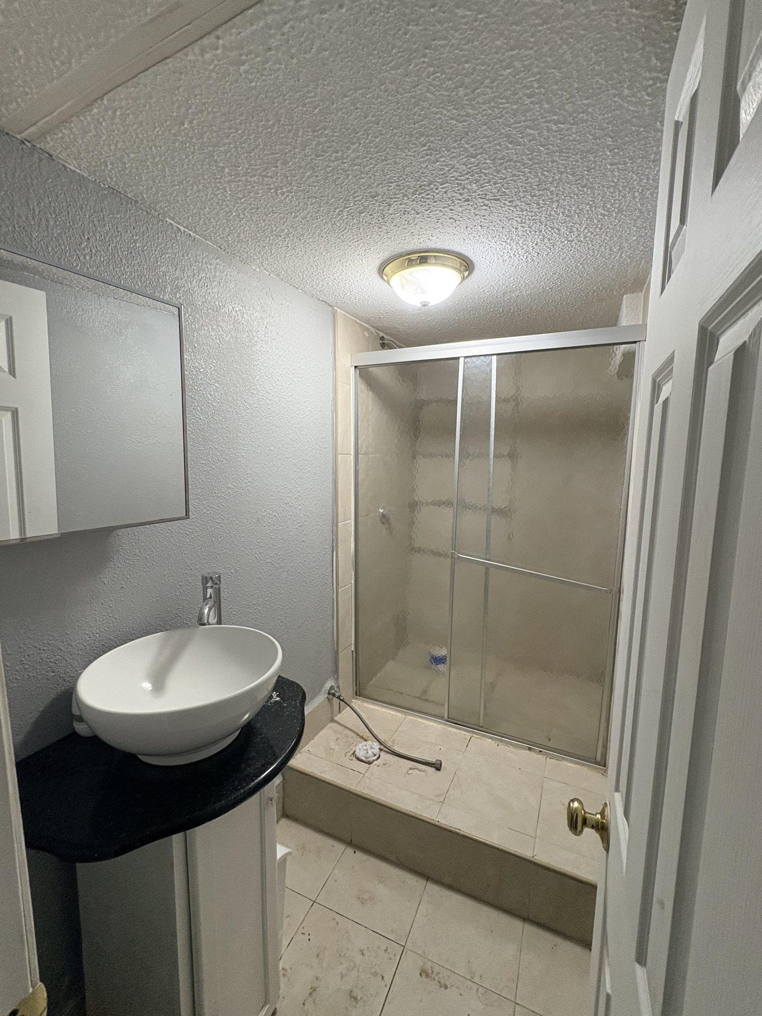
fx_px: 440
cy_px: 513
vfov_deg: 98.2
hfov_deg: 81.7
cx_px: 371
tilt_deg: -5.8
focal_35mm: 15
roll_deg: -0.6
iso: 320
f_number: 2.2
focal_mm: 2.22
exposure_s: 1/120
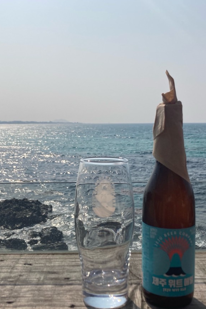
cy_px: 155
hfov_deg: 31.2
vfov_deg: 45.4
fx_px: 369
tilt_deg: -4.0
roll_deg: +0.4
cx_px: 98
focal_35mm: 43
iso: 20
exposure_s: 1/8000
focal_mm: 3.99
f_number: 1.8
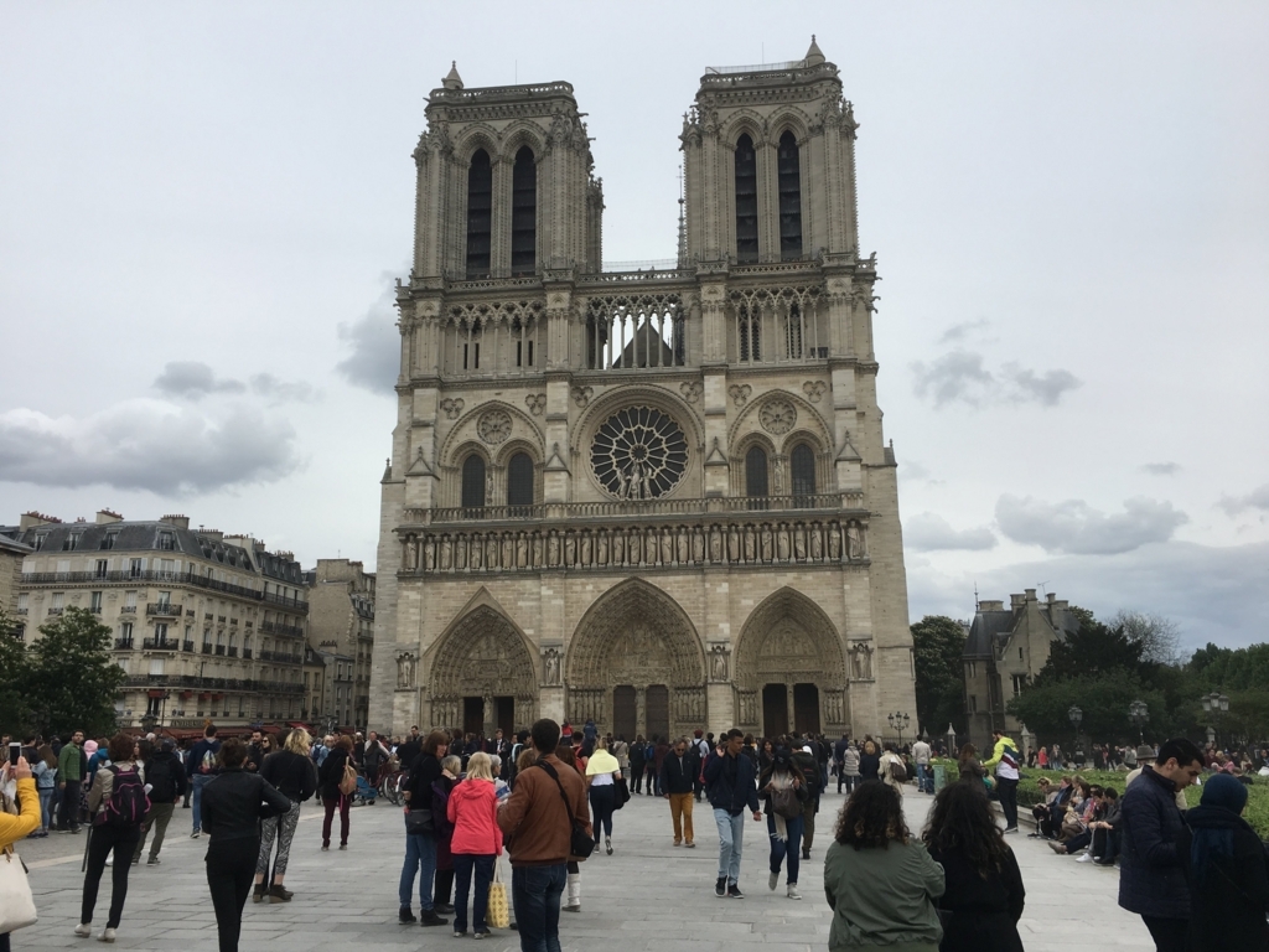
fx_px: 1063
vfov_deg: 48.2
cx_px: 634
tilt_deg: +12.1
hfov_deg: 61.7
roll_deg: +0.4
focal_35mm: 29
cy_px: 476
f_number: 2.2
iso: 25
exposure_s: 1/1538
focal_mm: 4.15
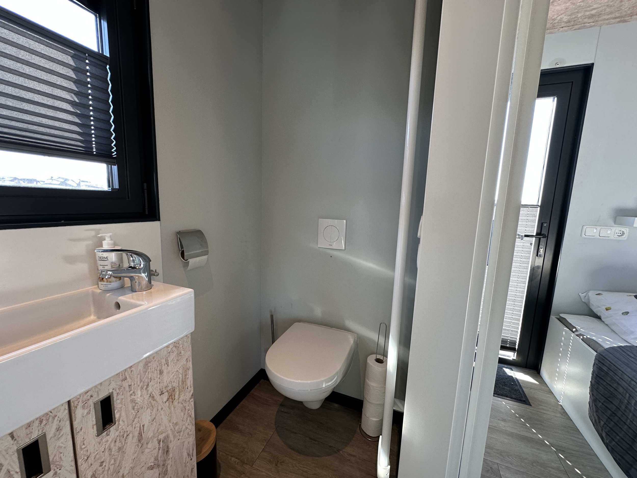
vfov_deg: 85.7
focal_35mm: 14
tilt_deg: -7.8
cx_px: 318
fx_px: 258
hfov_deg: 102.1
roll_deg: -1.7
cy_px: 239
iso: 125
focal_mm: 2.22
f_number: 2.2
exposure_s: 1/100
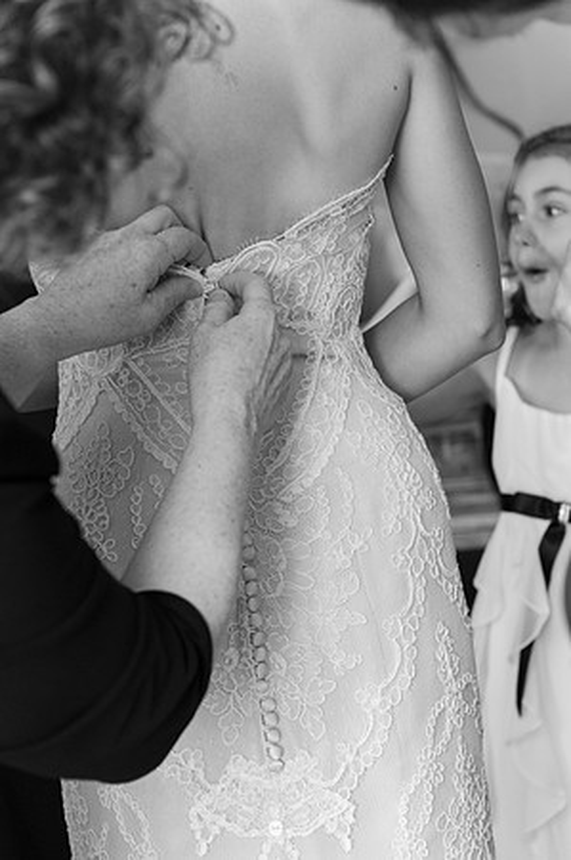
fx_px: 1669
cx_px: 286
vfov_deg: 28.9
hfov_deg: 19.4
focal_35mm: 70
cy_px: 430
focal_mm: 70
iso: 1600
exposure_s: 1/60
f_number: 4.5
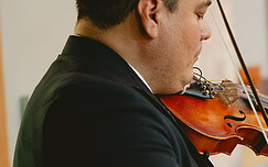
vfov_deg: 7.7
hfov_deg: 12.1
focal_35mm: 170
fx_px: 1242
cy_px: 140
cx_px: 308
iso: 3200
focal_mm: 70
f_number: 2.8
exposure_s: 1/125
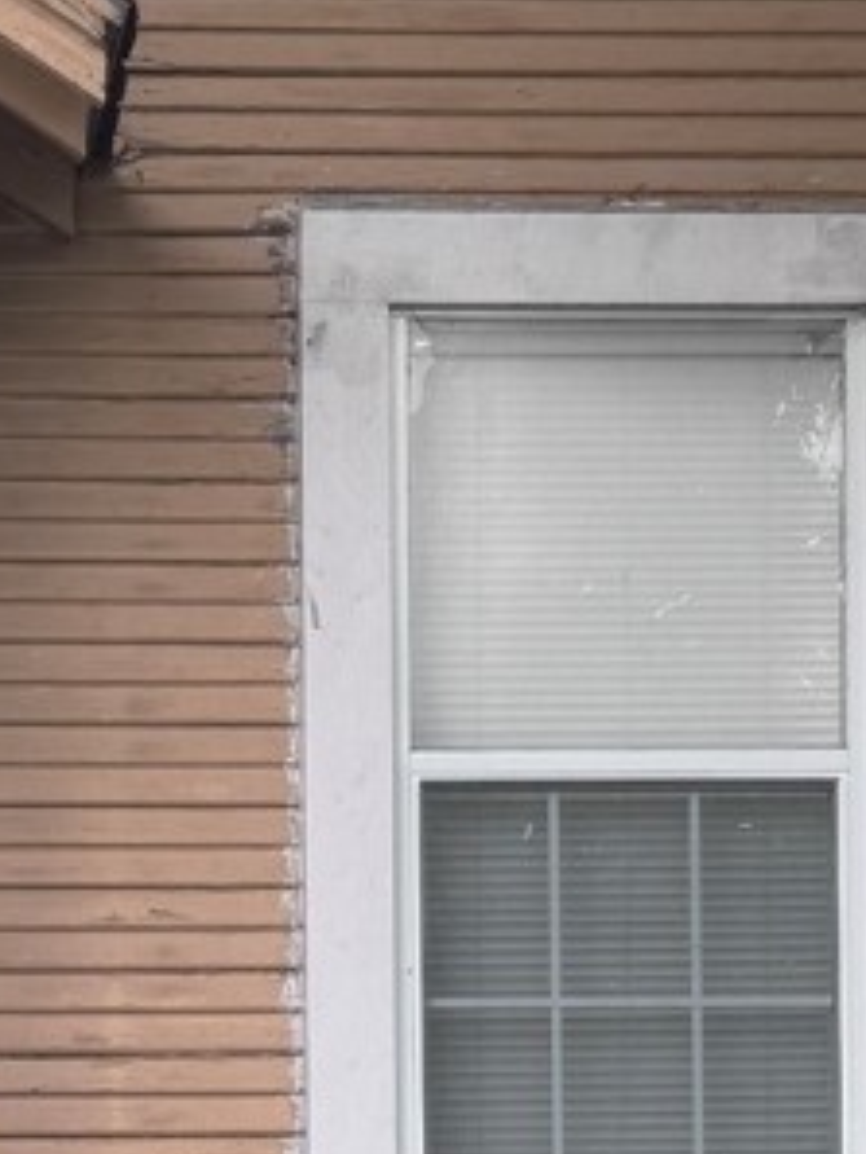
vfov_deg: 15.6
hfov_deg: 11.9
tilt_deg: +0.2
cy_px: 1146
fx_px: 4133
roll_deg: +1.3
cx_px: 144
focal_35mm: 124
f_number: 1.78
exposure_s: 1/372
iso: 80
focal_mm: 6.76
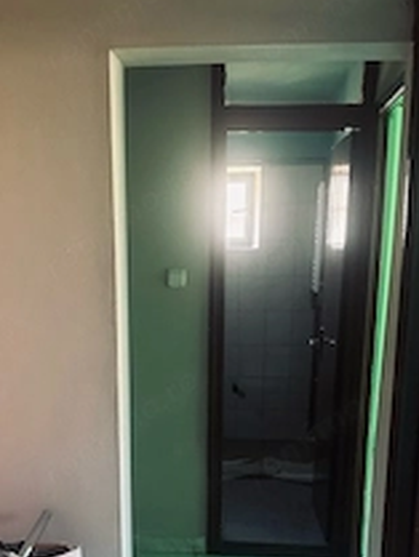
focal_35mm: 46
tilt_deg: -14.2
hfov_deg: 31.5
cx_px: 179
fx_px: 742
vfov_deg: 39.3
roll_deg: +1.0
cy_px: 458
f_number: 1.78
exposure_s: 1/60
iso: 500
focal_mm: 6.76
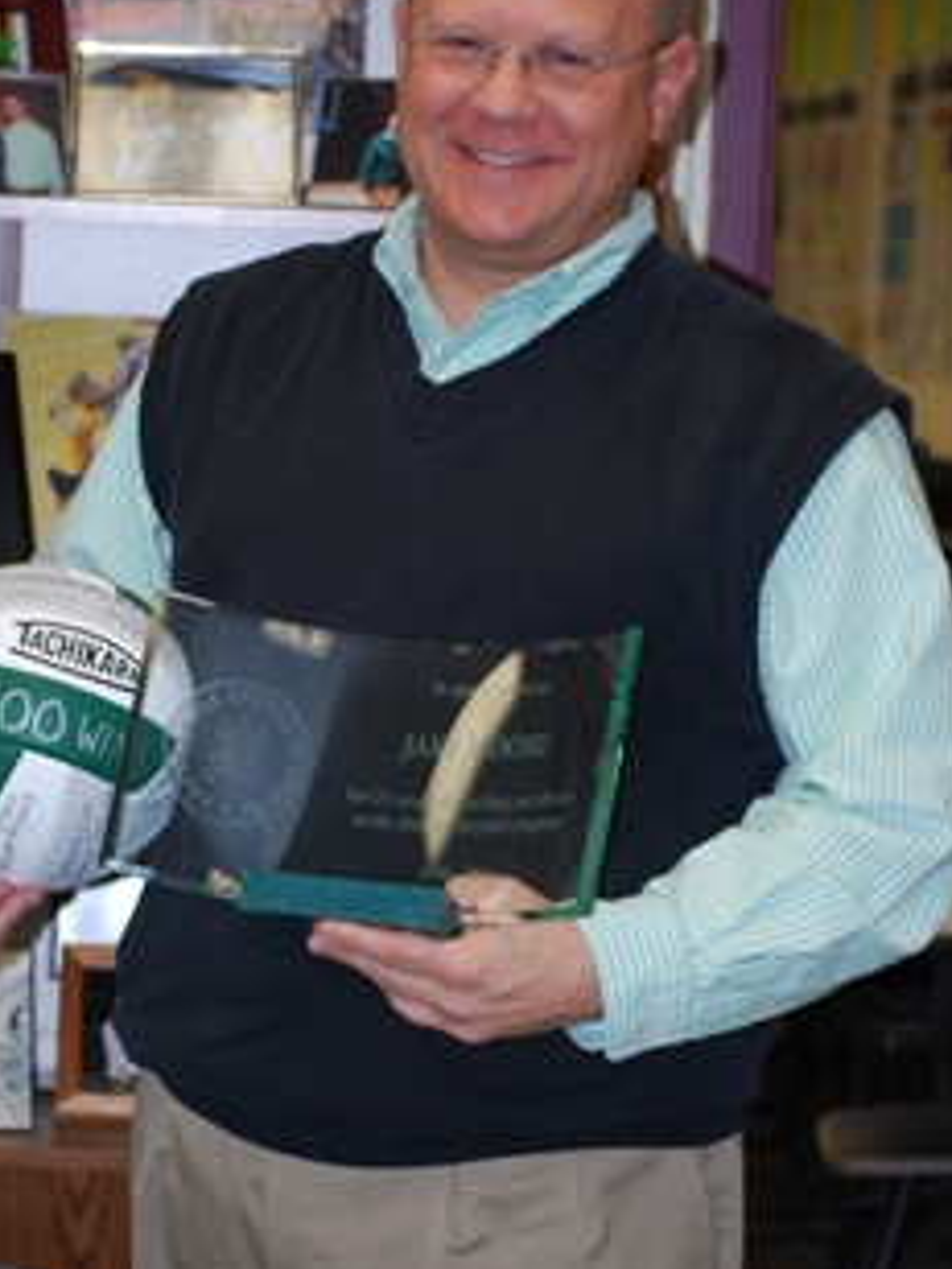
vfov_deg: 17.0
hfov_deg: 12.8
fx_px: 4243
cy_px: 733
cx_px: 404
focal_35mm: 116
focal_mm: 55
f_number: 4
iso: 200
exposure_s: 1/60
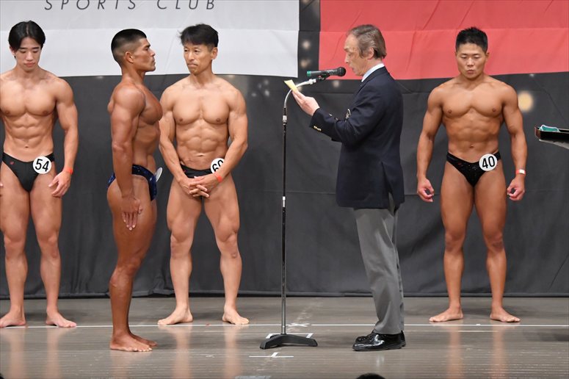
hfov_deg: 10.2
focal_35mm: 202
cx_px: 284
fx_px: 3191
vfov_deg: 6.8
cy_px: 190
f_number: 5.6
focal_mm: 135
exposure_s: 1/400
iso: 6400
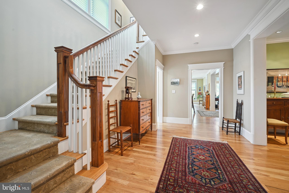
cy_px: 96
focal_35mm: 16
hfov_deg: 98.5
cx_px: 144
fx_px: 124
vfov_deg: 75.5
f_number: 9
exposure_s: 1/2.5
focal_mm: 15.5
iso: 200
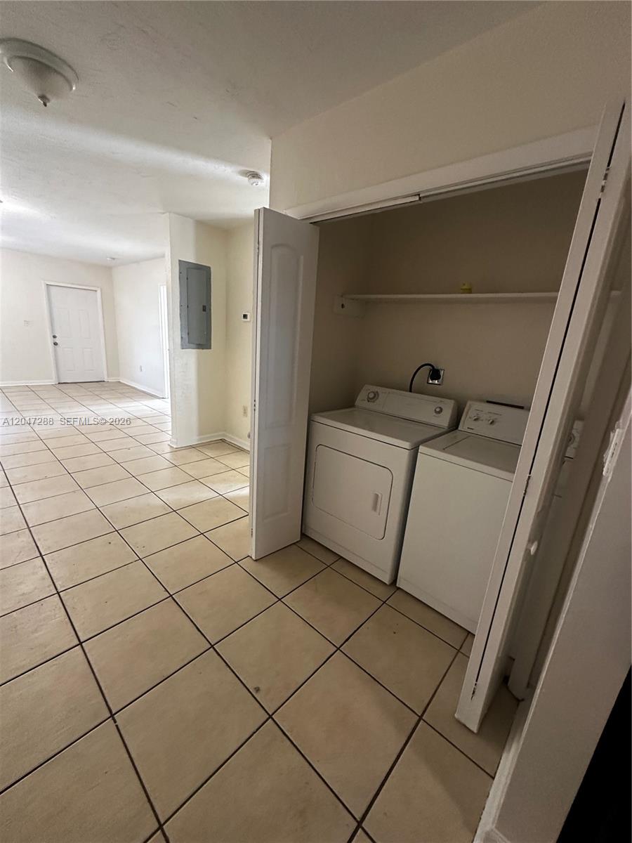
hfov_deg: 85.7
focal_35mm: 14
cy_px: 422
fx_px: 341
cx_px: 316
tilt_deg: -12.9
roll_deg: -4.2
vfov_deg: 102.1
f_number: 2.2
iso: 500
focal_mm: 2.22
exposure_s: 1/60
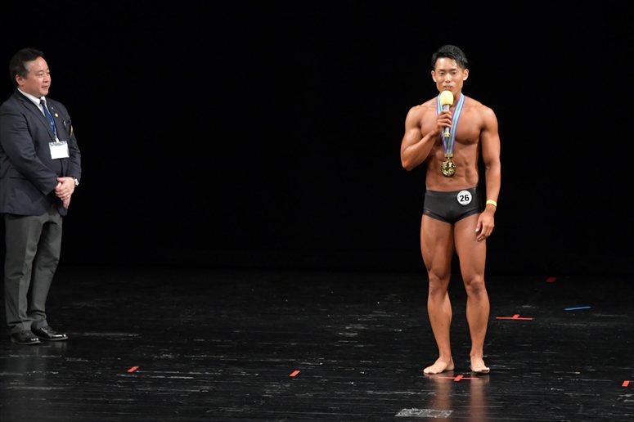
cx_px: 317
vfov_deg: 5.7
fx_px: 4225
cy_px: 211
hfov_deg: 8.6
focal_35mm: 240
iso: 3200
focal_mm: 160
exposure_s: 1/400
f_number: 5.6
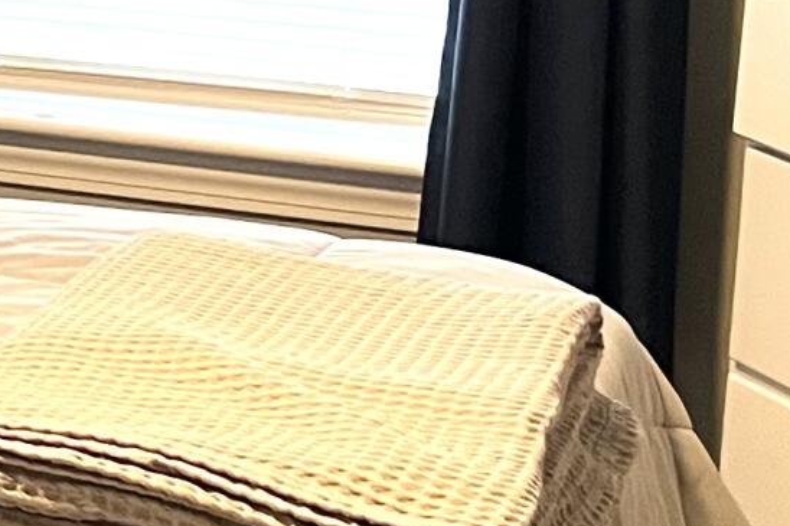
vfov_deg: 9.2
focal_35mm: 148
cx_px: -1051
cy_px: -92
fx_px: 3247
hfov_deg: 11.6
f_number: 1.5
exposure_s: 1/60
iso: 125
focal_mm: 5.7
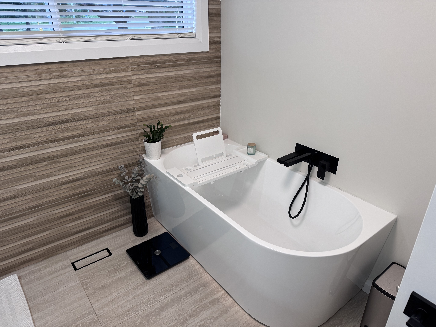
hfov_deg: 71.6
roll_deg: -0.1
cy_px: 164
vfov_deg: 56.8
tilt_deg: -25.4
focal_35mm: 24
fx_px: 302
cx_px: 218
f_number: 1.78
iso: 200
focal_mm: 6.76
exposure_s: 1/120
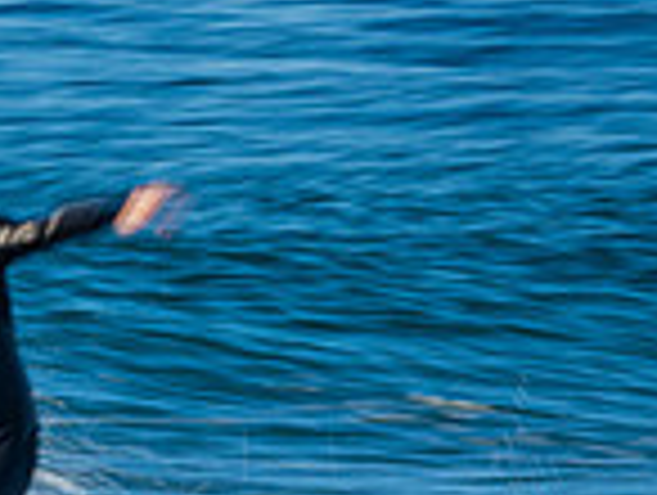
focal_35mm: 2865
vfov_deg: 0.5
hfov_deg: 0.7
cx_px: -108
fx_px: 54466
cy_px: 632
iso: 100
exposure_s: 1/20
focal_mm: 500
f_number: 25
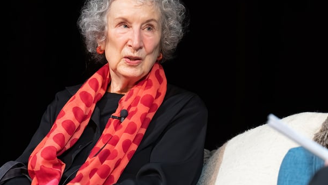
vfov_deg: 4.5
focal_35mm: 269
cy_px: 95
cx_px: 124
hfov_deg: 8.0
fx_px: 2340
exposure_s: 1/200
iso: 5000
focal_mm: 195
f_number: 4
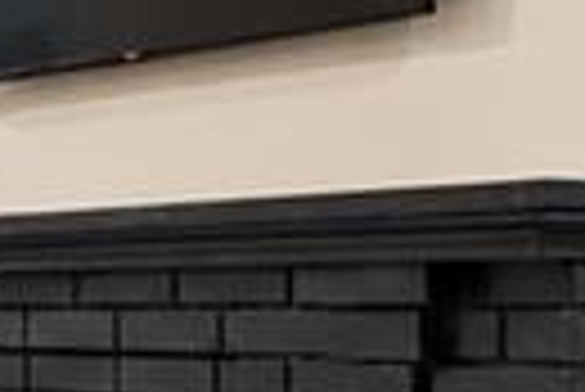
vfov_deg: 10.9
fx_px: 2050
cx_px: -752
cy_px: 273
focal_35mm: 126
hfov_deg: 13.0
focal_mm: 16
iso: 2000
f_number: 9
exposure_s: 1/13
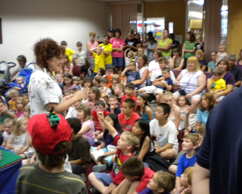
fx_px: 265
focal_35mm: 37
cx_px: 129
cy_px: 96
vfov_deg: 40.1
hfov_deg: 49.0
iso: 400
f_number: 3.1
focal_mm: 6.3
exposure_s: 1/32.7
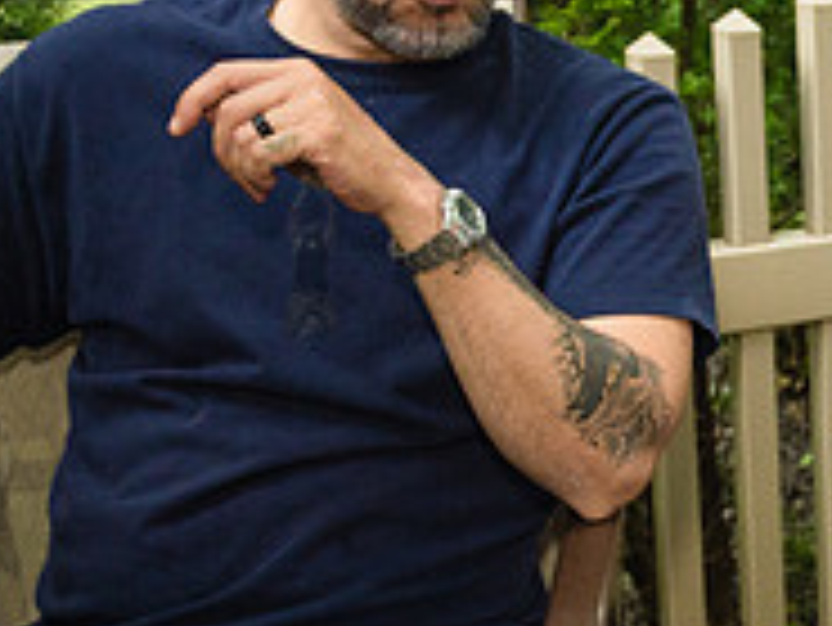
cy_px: 370
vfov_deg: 16.4
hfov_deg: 19.0
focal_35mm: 90
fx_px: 2165
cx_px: 1269
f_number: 4
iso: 1600
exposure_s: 1/1600
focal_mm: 24
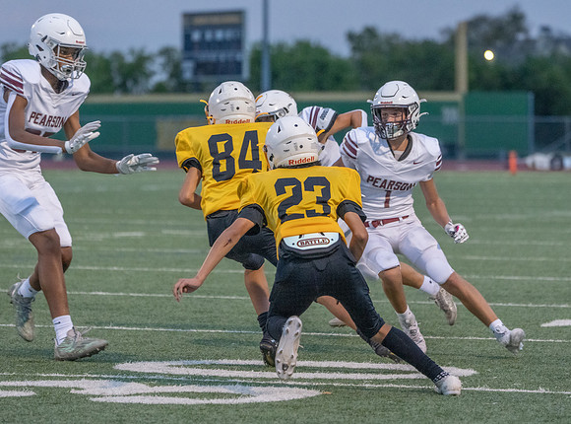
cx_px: 321
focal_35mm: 286
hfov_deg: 7.0
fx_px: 4700
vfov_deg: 5.2
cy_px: 210
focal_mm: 247
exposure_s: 1/1000
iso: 8000
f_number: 5.6
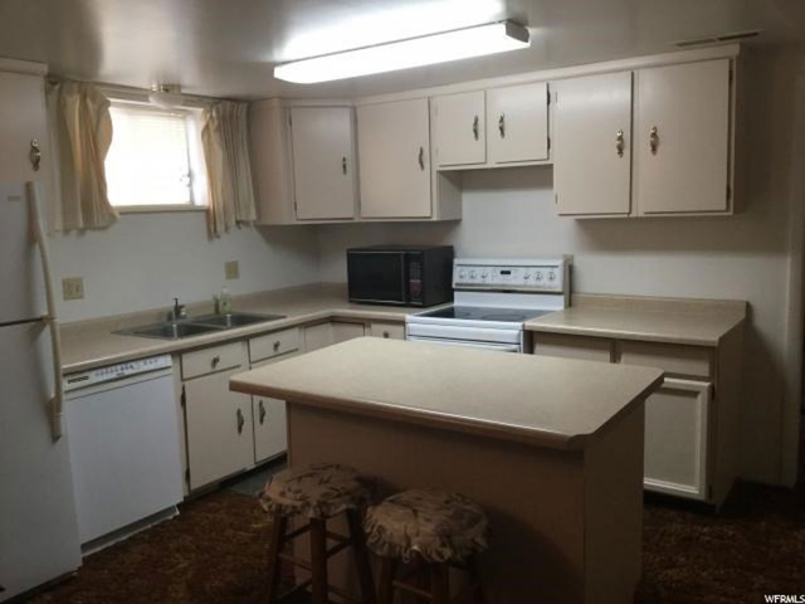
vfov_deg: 45.4
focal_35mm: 31
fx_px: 721
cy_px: 302
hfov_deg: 58.4
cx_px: 402
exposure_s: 1/30
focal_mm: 3.3
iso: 50
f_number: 2.4
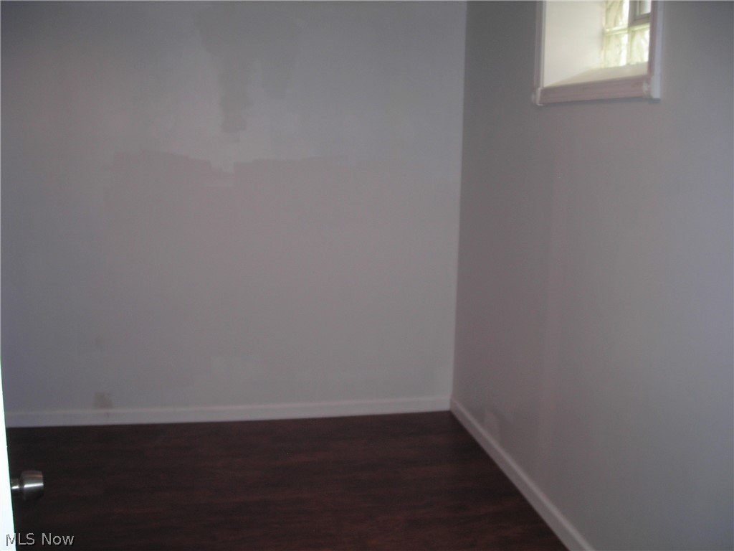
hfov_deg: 49.0
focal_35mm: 38
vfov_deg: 37.7
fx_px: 806
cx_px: 367
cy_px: 276
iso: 50
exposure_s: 1/60.1
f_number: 3.2
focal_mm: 6.3
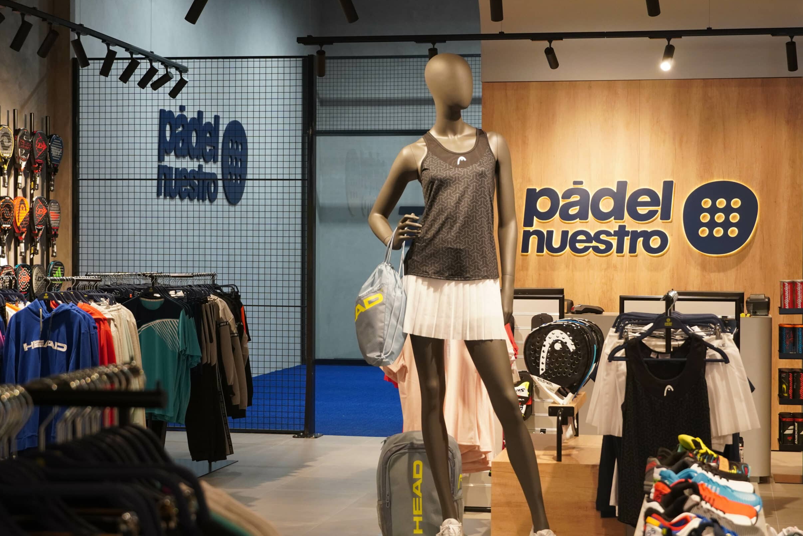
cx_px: 410
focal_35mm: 72
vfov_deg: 19.1
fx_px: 1595
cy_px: 272
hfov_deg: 28.2
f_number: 5.6
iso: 1000
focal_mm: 45
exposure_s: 1/100
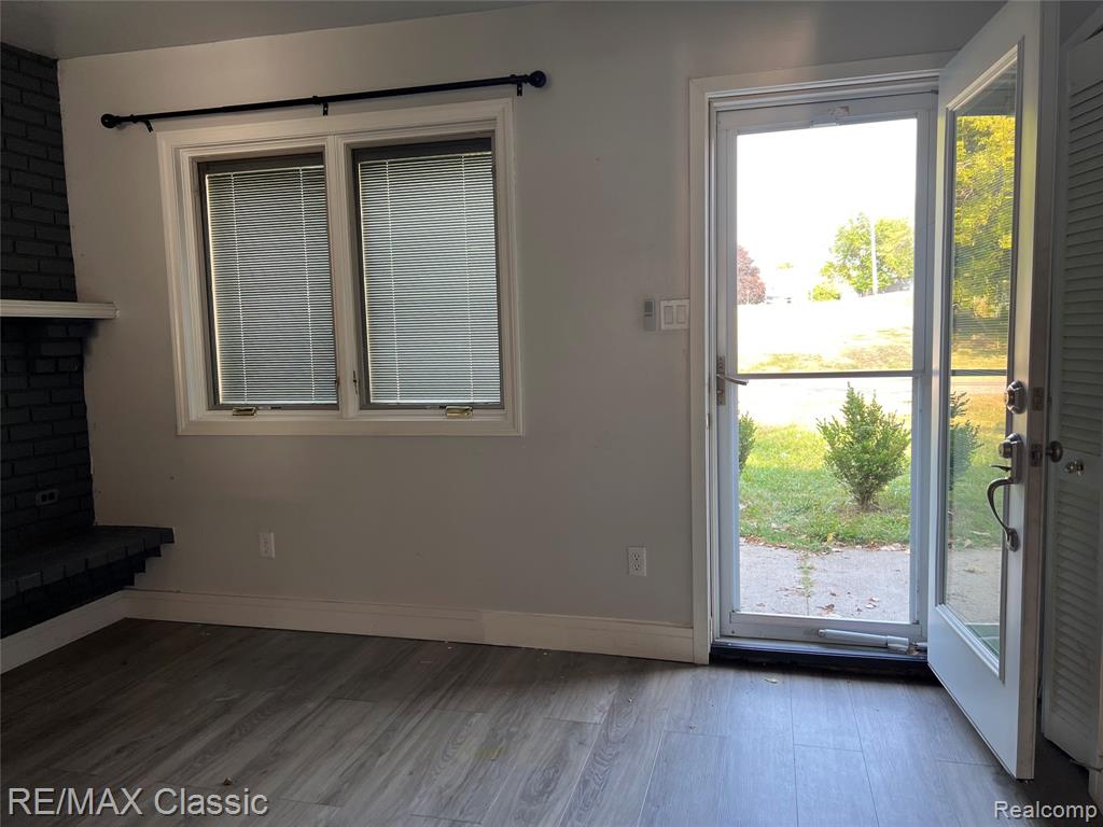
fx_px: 828
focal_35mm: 26
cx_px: 552
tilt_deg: -5.7
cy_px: 414
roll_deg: +1.8
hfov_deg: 67.3
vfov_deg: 53.1
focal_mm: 5.7
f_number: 1.5
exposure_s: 1/120
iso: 50
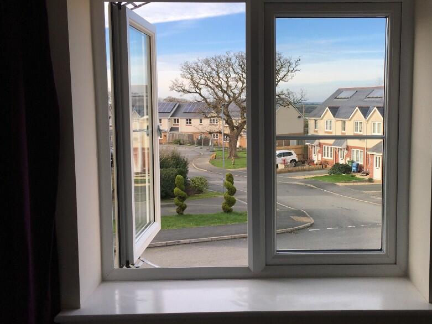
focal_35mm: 38
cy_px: 149
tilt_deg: -7.2
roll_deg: +0.1
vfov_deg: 37.7
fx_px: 474
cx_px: 270
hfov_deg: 48.5
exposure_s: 1/651
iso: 25
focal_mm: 4.15
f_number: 2.2
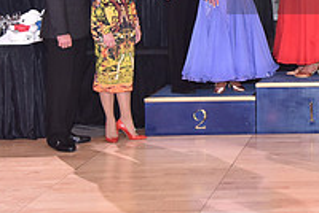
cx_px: 400
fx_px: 976
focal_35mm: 110
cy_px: -28
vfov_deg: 12.3
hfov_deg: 17.5
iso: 2000
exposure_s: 1/250
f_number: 4.5
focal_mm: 38
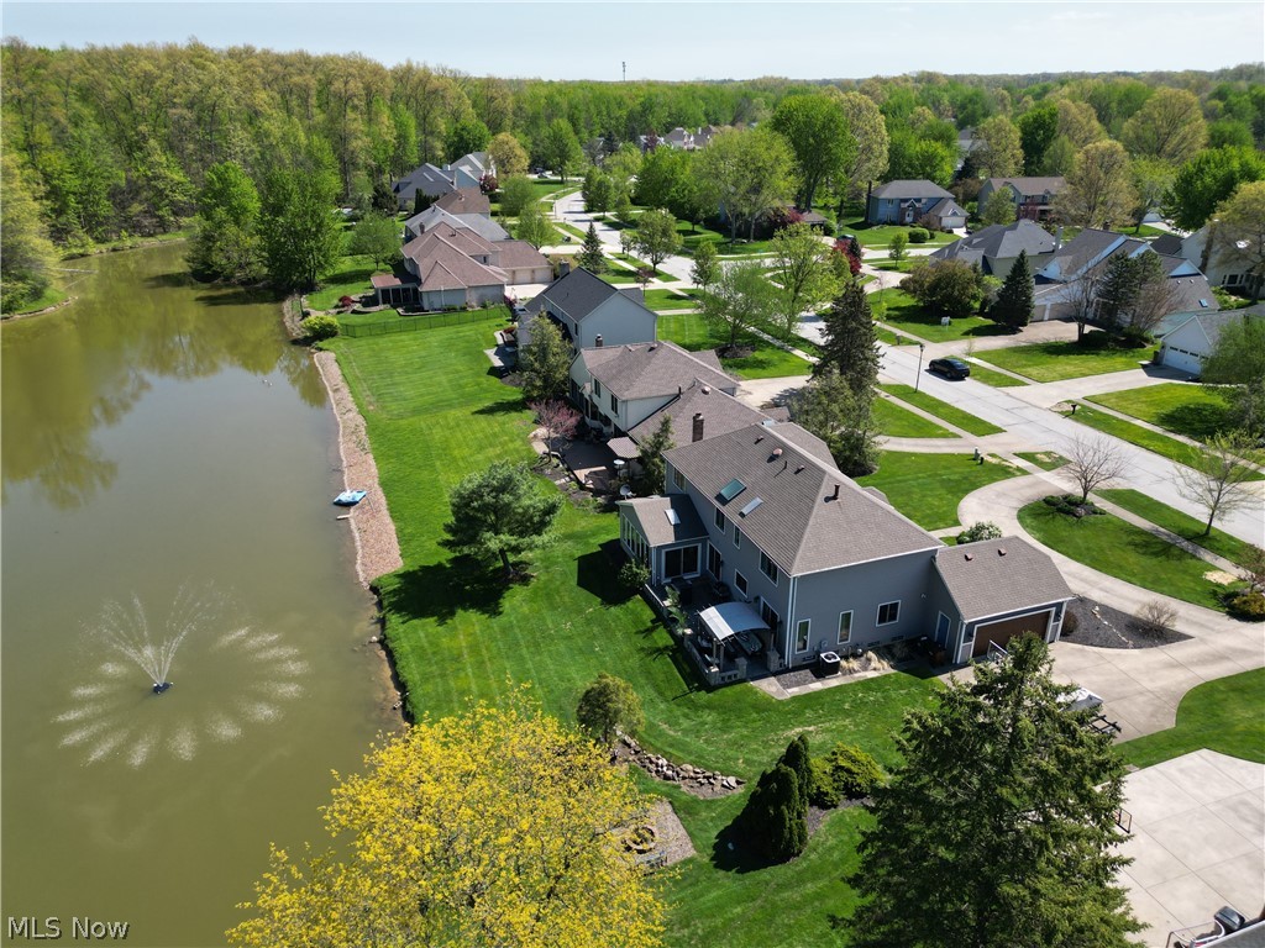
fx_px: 877
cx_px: 632
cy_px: 474
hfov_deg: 71.6
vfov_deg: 56.8
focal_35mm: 24
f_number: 1.7
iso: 150
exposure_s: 1/2500
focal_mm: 6.72
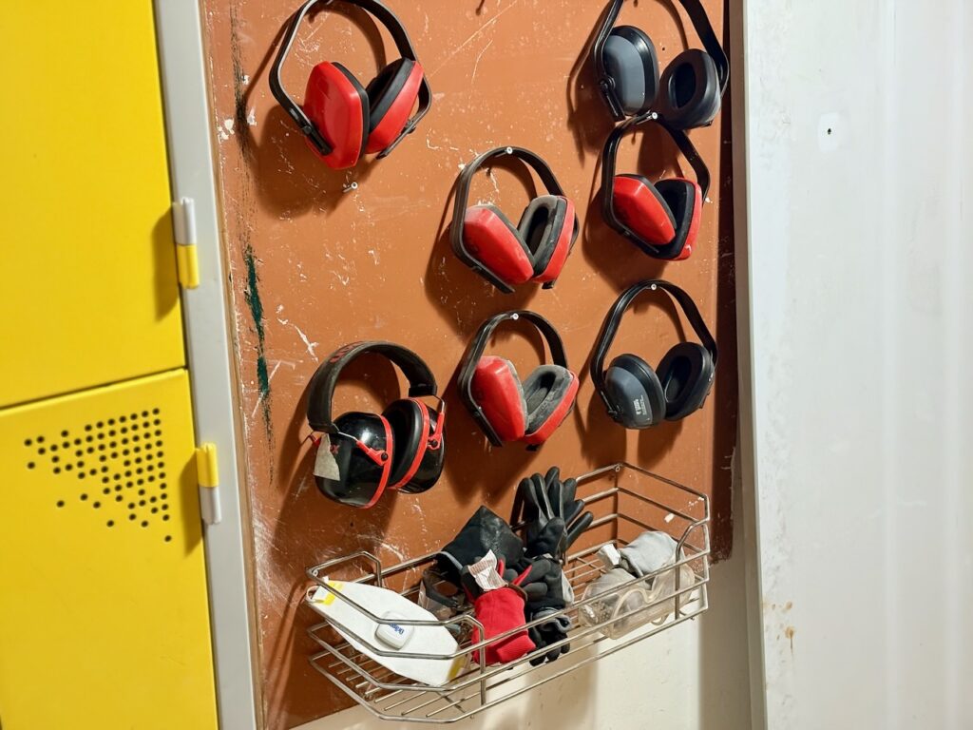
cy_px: 365
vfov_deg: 30.3
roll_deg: +0.9
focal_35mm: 48
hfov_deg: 39.7
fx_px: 1349
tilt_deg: -17.5
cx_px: 486
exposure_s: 1/25
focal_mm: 6.76
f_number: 1.78
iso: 400
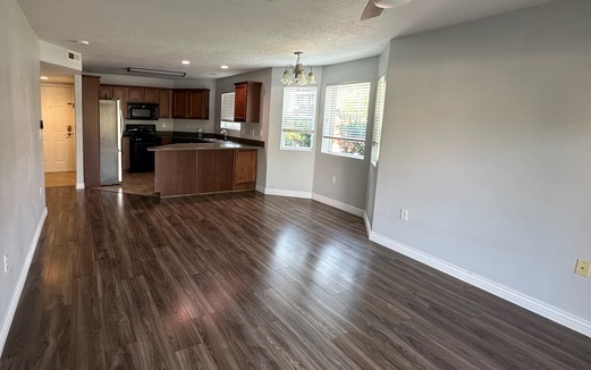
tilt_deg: -6.7
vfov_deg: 61.8
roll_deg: -2.2
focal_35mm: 19
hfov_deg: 86.6
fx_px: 306
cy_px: 152
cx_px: 230
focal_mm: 2.22
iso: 250
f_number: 2.2
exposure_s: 1/120
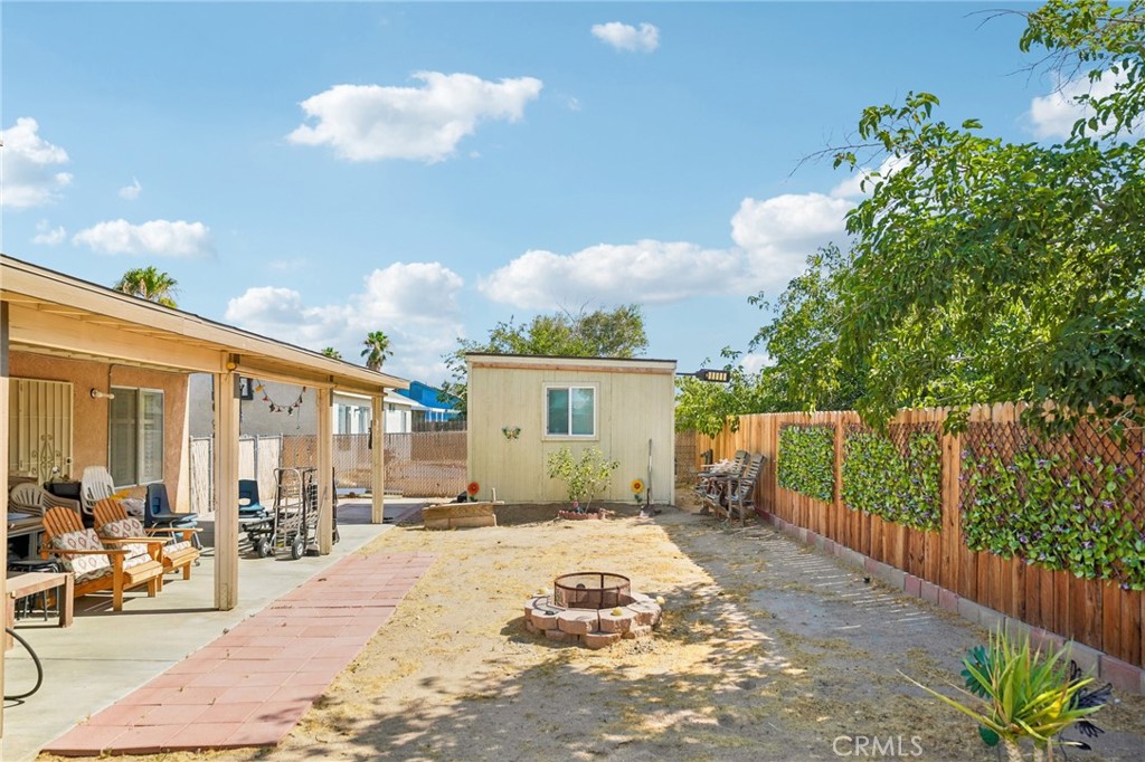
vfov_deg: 53.1
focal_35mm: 24
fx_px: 763
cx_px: 572
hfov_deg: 73.8
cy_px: 381
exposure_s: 1/250
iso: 100
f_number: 8
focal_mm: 24
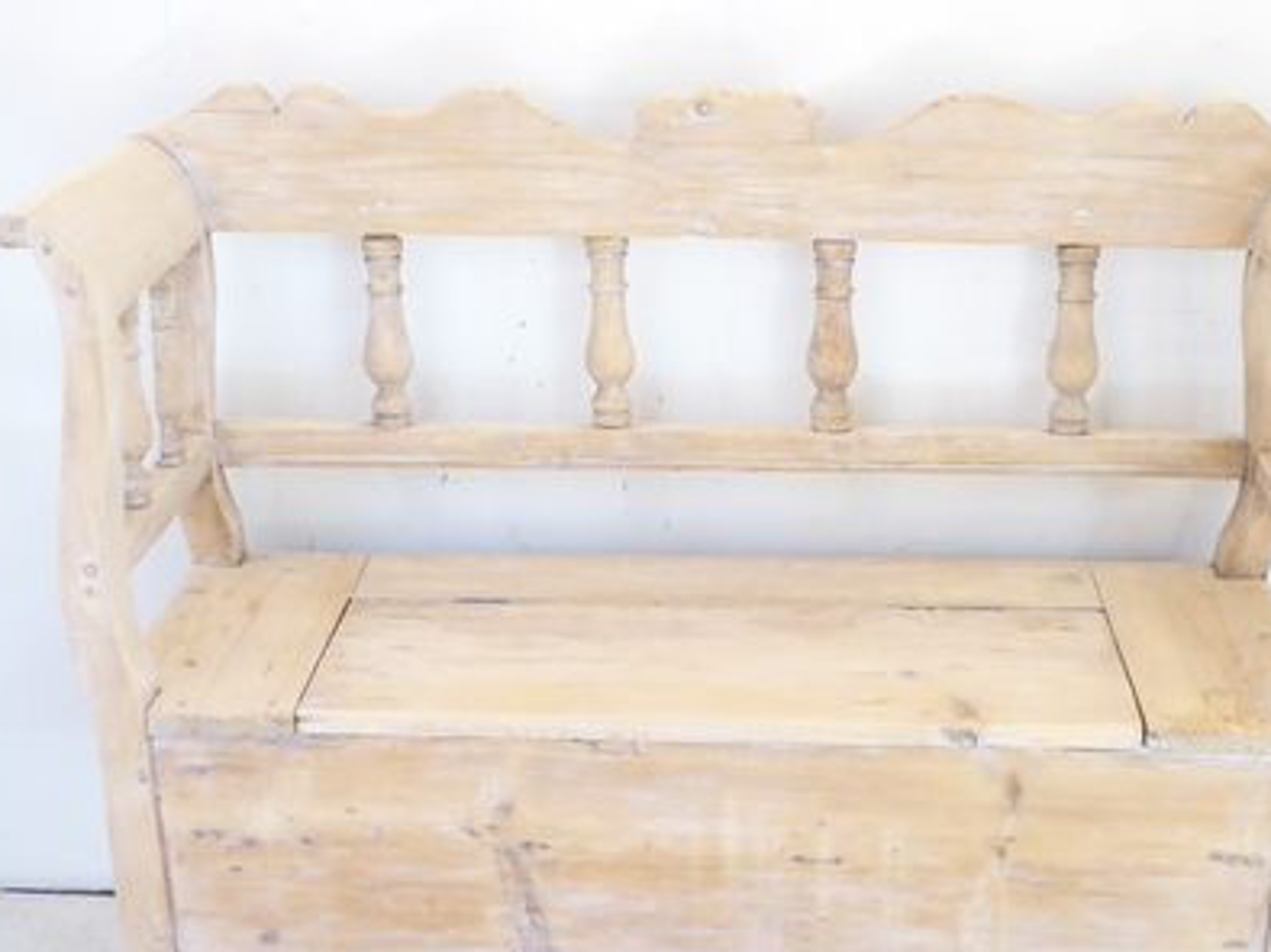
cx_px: 719
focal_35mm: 64
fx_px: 2348
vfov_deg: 22.8
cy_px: 623
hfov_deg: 30.2
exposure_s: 1/30
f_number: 3.8
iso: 400
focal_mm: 7.2
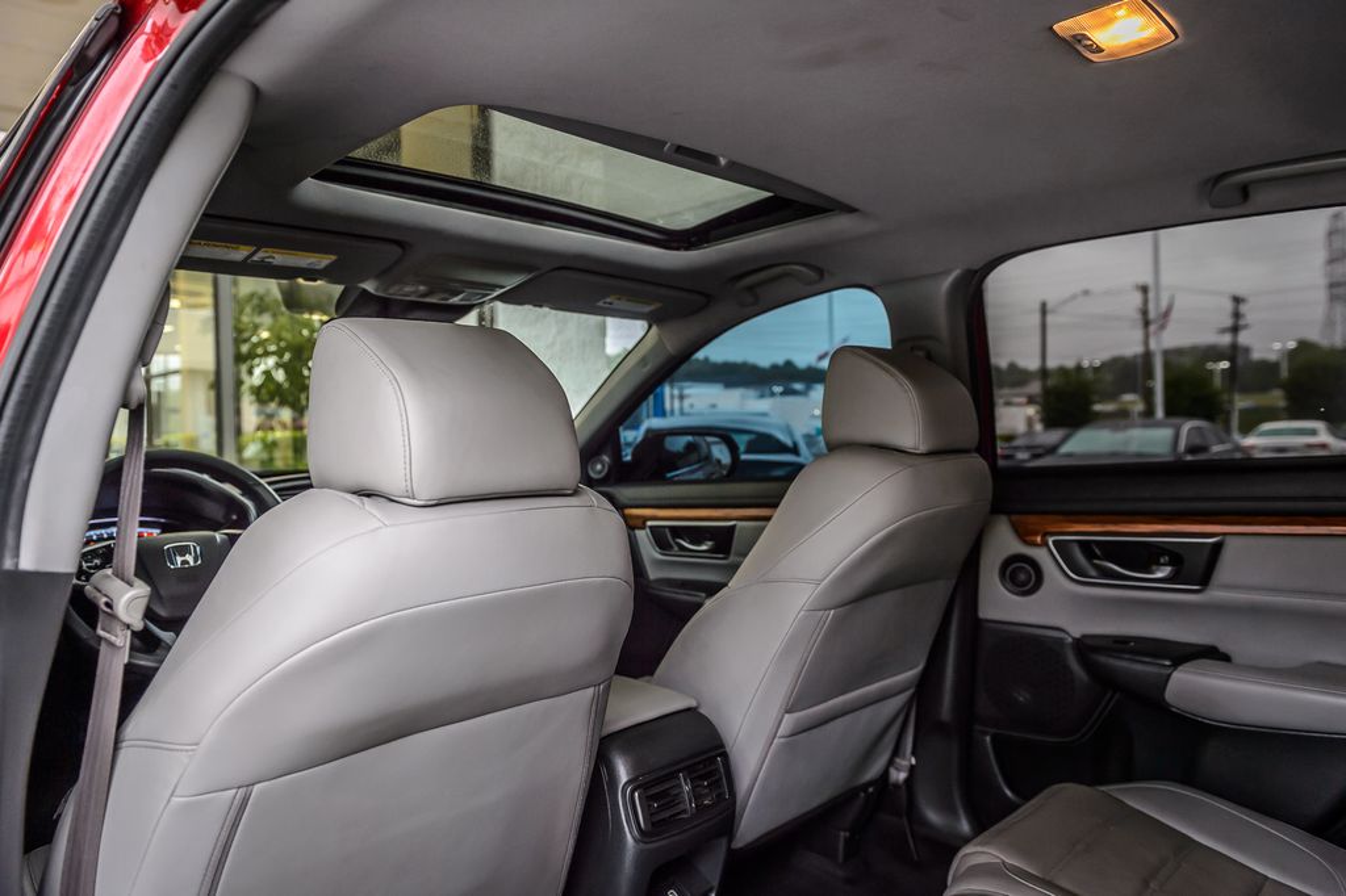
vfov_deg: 53.1
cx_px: 673
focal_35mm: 24
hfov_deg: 73.8
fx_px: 897
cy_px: 448
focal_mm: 24
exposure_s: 1/125
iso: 400
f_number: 4
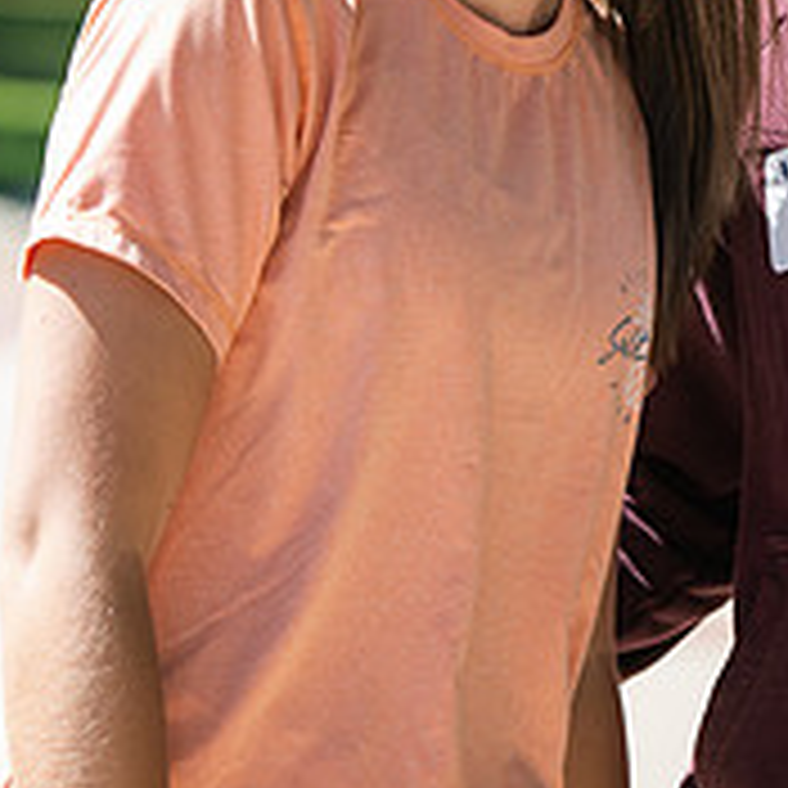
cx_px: 698
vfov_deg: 5.6
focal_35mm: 315
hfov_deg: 5.6
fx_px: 8113
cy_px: 119
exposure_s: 1/400
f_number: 4
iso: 125
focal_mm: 112
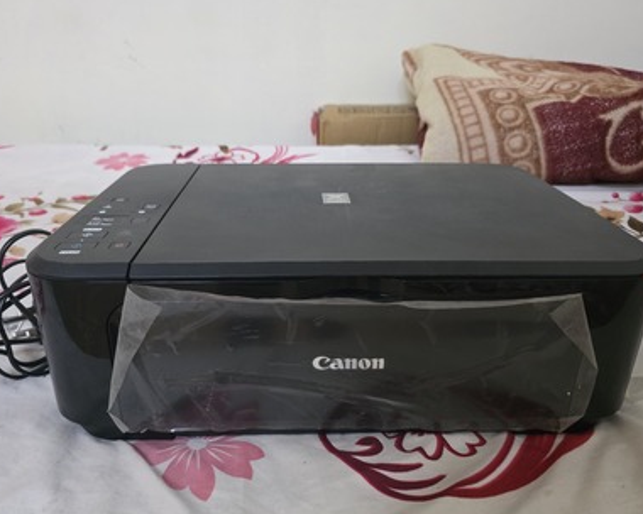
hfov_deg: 64.0
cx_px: 307
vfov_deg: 53.2
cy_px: 266
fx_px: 514
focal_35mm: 27
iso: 1600
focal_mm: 6.3
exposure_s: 1/40
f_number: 1.7
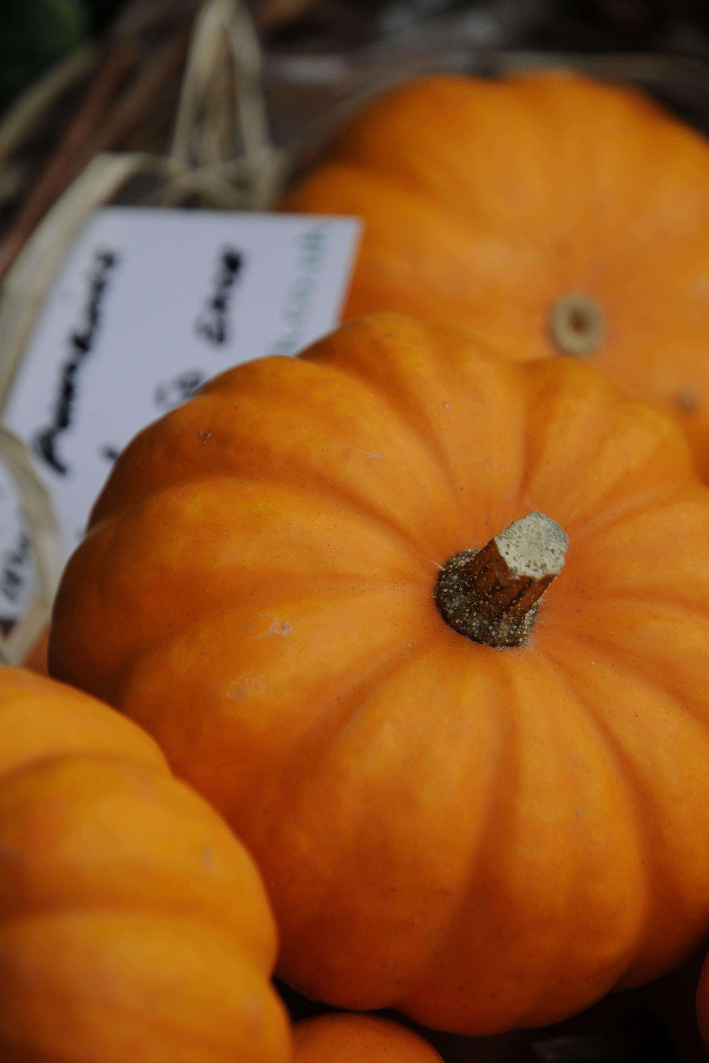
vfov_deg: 15.9
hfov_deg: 10.7
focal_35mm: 129
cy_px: 536
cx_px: 353
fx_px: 3796
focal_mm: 85
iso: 400
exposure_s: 1/500
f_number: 5.6
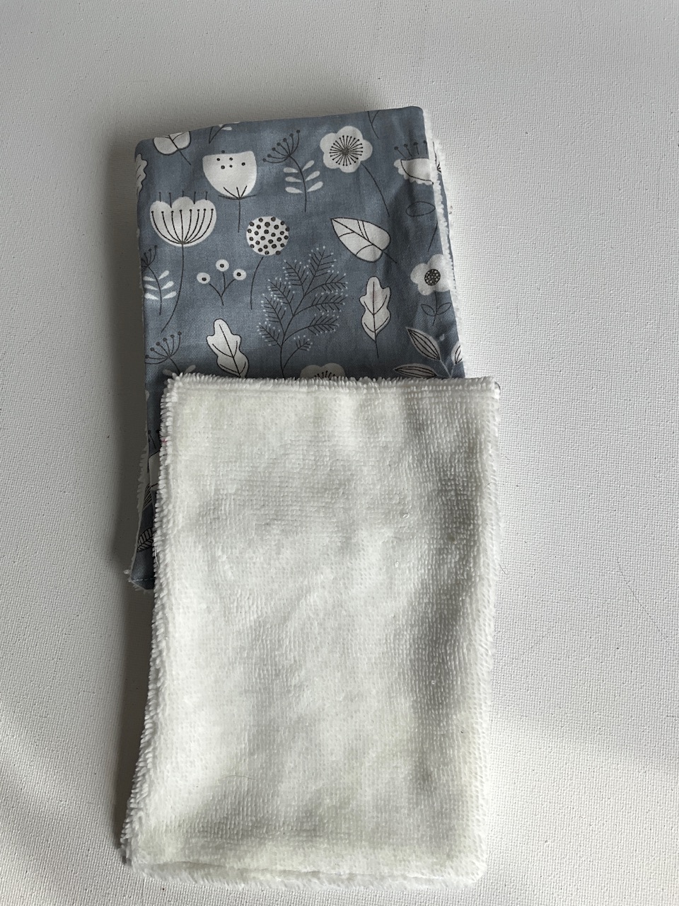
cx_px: 340
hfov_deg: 48.2
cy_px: 453
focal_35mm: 29
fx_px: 758
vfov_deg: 61.7
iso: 16
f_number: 1.8
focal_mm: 3
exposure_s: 1/268
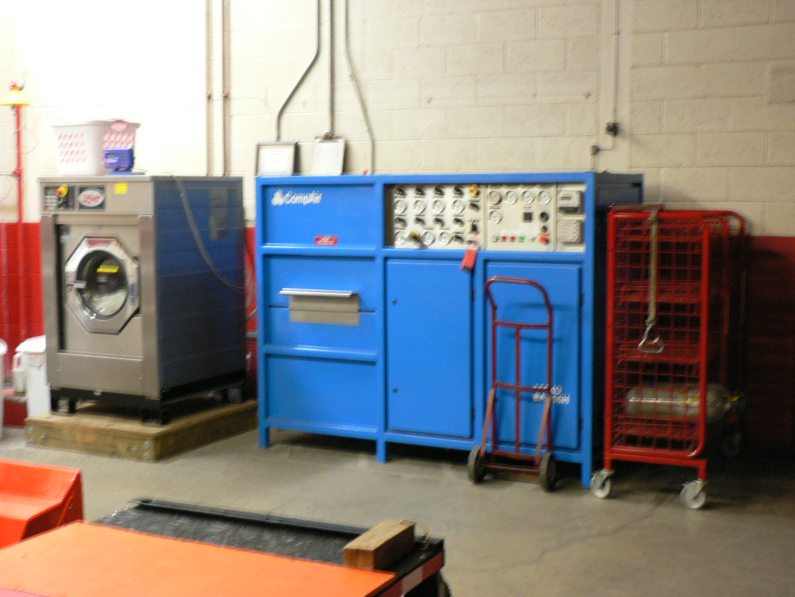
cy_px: 298
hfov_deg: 38.9
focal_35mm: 49
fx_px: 1125
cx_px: 398
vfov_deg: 29.7
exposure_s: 1/10
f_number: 2.8
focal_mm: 8.2
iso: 200
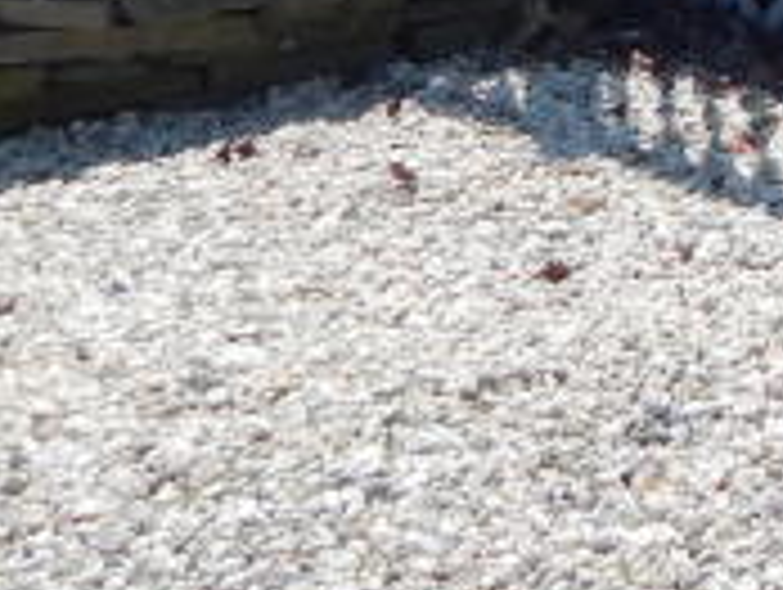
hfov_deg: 12.7
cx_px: 1575
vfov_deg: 9.9
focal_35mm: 135
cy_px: -748
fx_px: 3058
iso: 125
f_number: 6
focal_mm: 4
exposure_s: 1/500
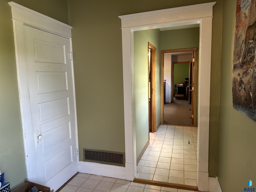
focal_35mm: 24
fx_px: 177
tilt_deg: -6.6
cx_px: 128
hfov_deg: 71.6
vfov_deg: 56.8
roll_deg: +0.7
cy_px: 96
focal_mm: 6.86
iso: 200
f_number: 1.78
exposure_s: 1/60
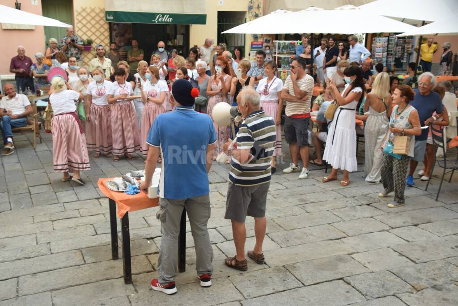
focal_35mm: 39
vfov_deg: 34.3
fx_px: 496
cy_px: 153
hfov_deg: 49.5
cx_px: 229
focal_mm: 26
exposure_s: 1/125
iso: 400
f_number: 5.6
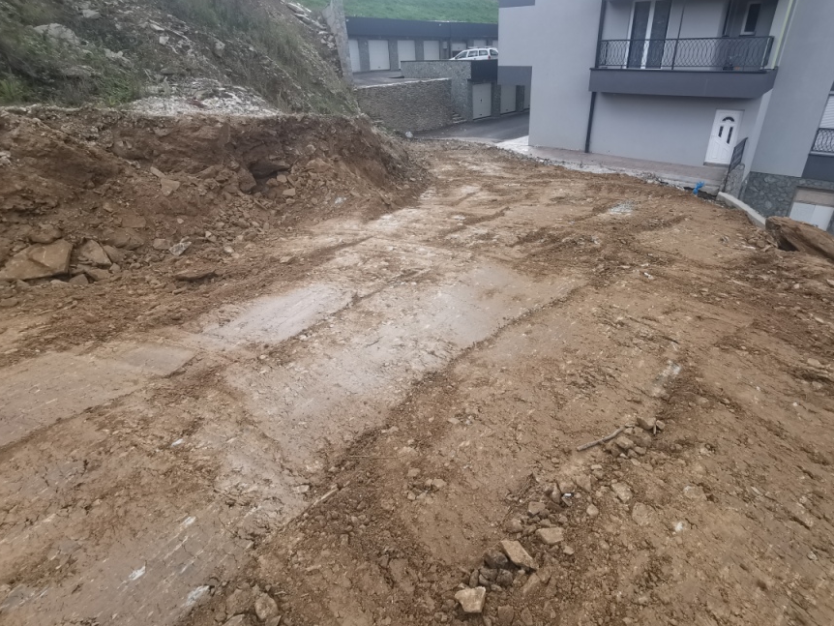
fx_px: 458
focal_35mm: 19
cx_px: 466
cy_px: 282
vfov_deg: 68.5
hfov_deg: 84.3
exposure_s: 1/158
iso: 50
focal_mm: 2.35
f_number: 2.2
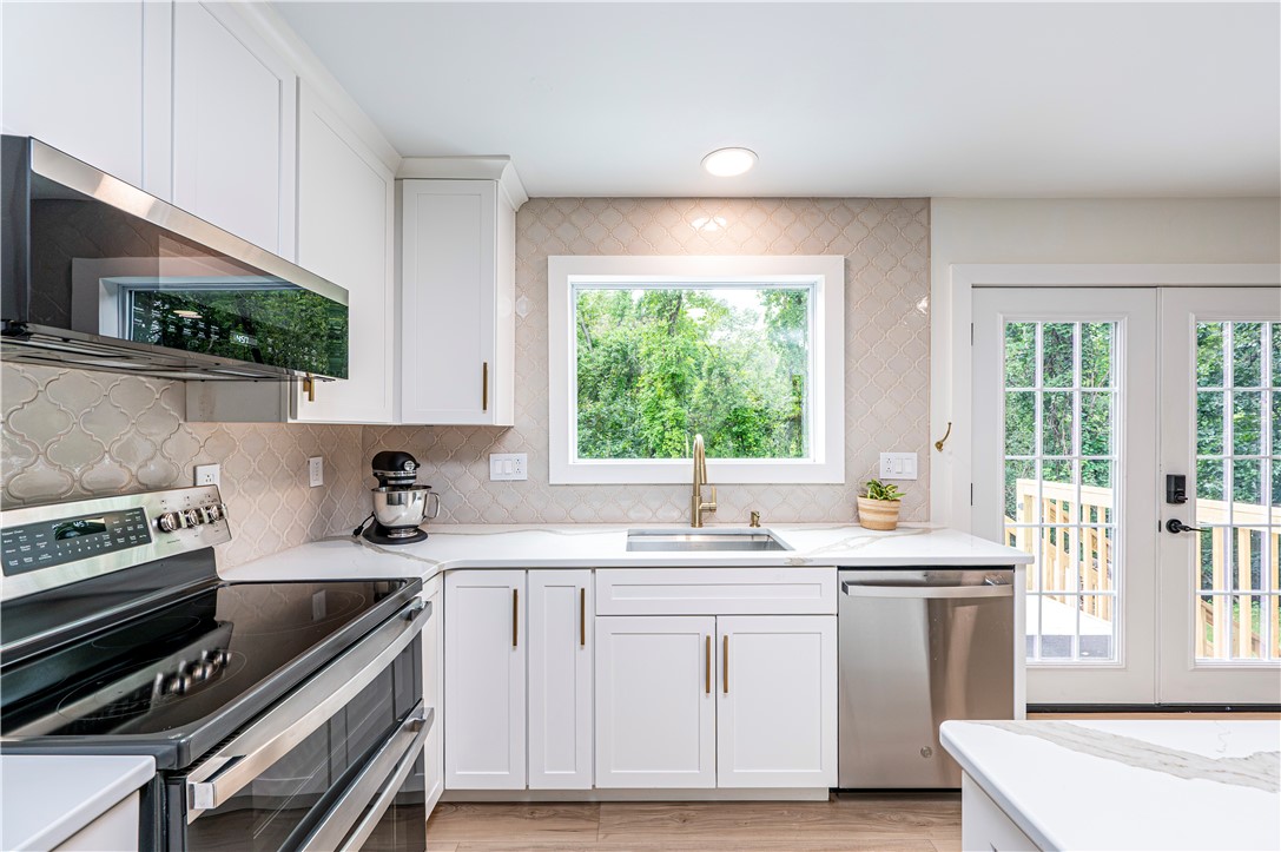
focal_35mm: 14
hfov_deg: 104.3
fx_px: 498
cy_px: 426
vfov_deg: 81.1
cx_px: 640
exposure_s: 1/160
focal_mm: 14
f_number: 8
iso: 2000
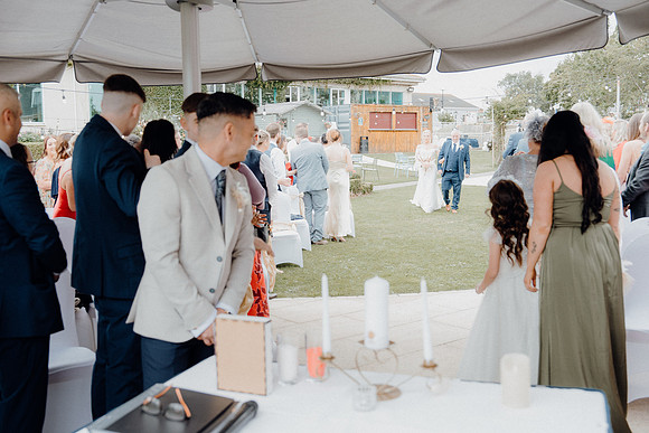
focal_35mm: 37
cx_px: 324
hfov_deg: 51.9
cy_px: 216
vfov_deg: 36.0
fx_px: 667
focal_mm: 37
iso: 125
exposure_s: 1/200
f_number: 3.5
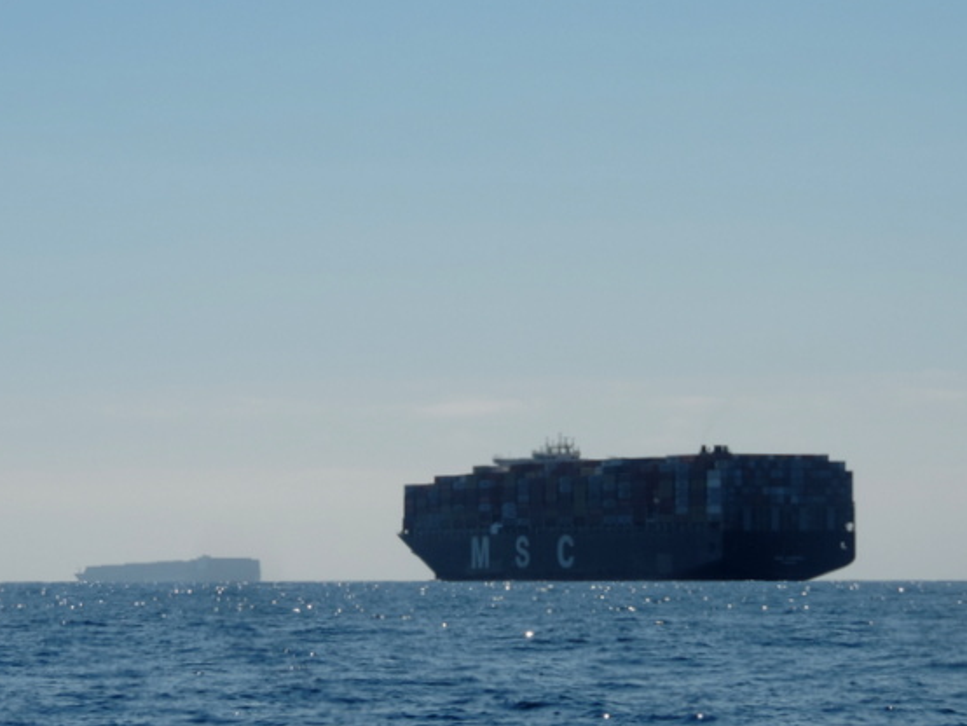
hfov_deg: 11.0
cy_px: 380
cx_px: 506
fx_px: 5003
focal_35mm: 179
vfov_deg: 8.3
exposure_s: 1/1250
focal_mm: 27.6
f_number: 4.4
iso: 80
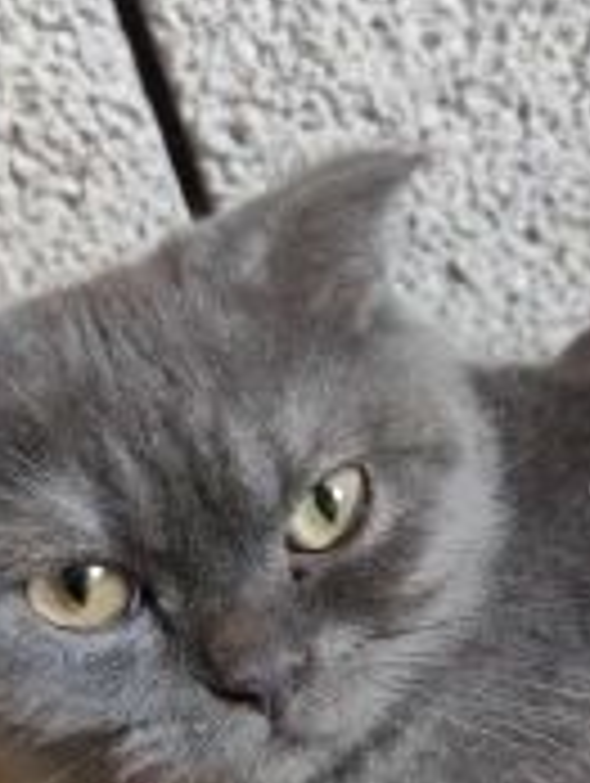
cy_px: 544
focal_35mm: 66
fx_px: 1496
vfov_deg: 29.1
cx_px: 426
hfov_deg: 22.1
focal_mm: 6.19
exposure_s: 1/50
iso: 640
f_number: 1.65
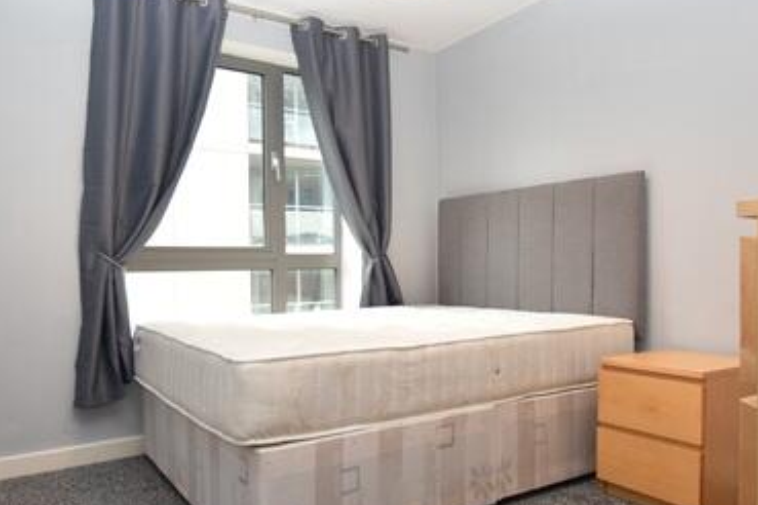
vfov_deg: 49.5
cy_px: 279
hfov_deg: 69.0
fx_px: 547
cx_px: 320
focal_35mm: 26
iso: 800
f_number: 5
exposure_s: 1/100
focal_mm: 10
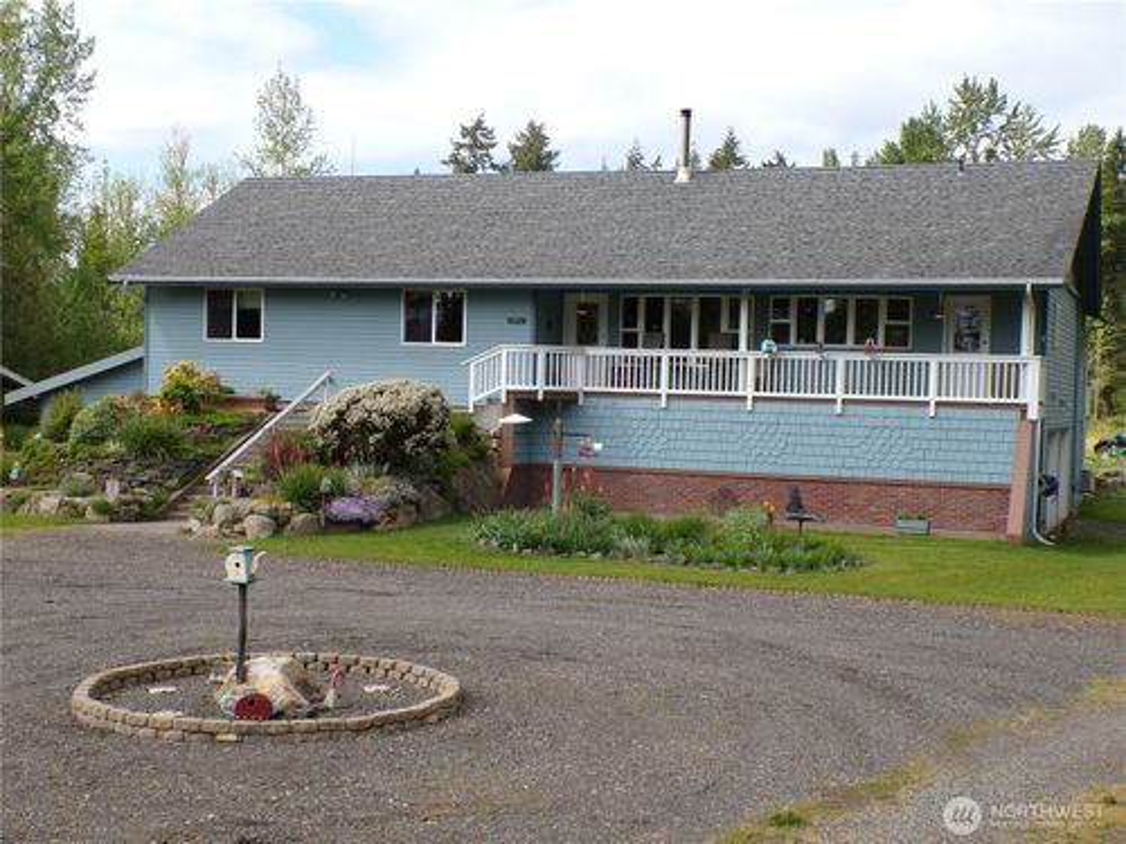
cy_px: 422
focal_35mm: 49
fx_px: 1594
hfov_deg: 38.9
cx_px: 563
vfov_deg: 29.7
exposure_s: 1/300
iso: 100
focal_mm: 8.7
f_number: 5.3
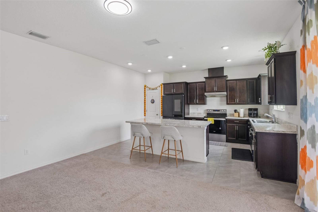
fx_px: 141
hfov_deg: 96.7
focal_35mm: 16
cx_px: 159
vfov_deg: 73.7
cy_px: 106
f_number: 8
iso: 400
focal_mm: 16
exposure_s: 1/25
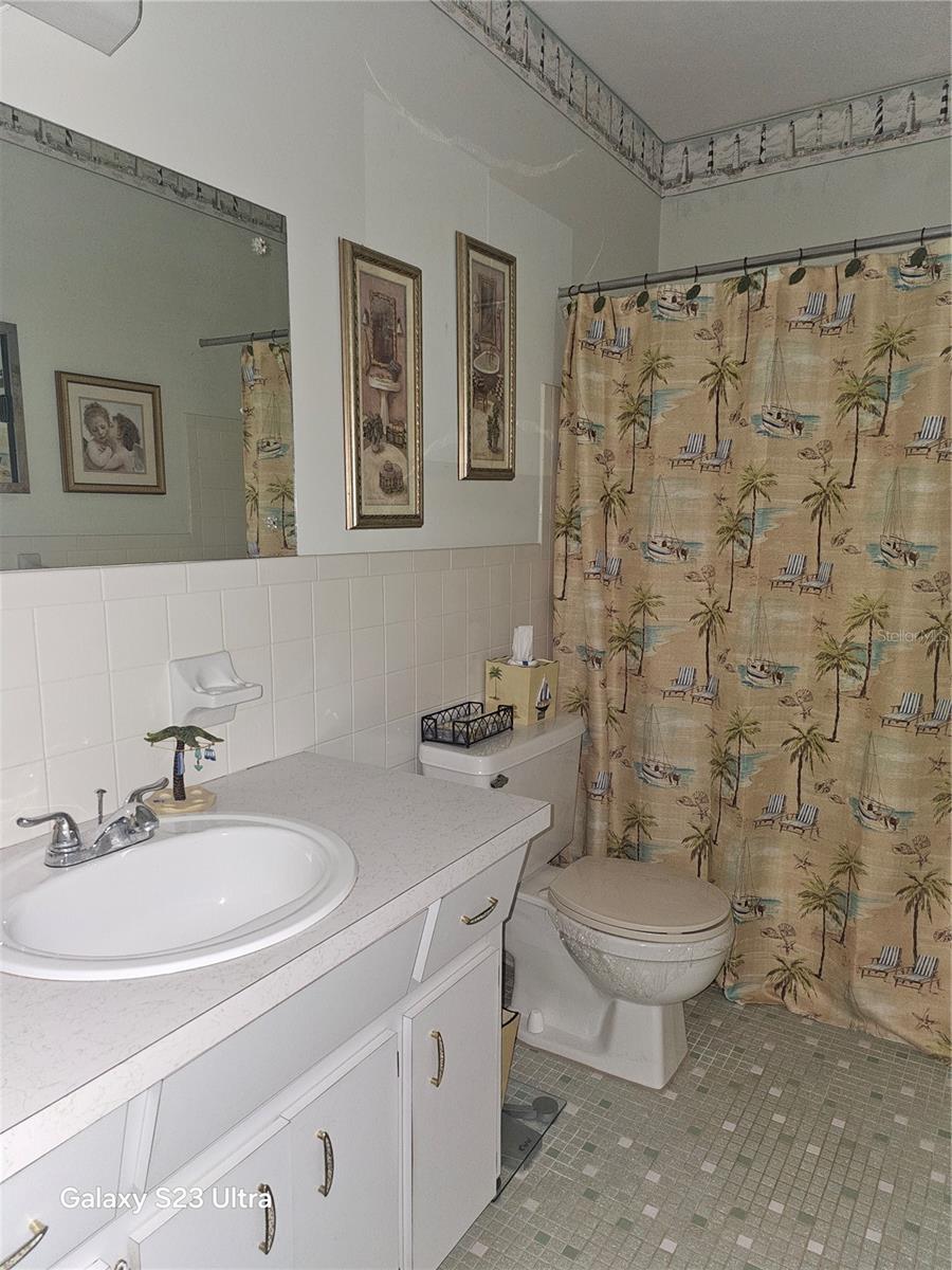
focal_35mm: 23
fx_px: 843
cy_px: 635
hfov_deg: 58.9
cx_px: 476
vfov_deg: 73.9
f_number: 1.7
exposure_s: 1/19.6
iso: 125
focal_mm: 6.3
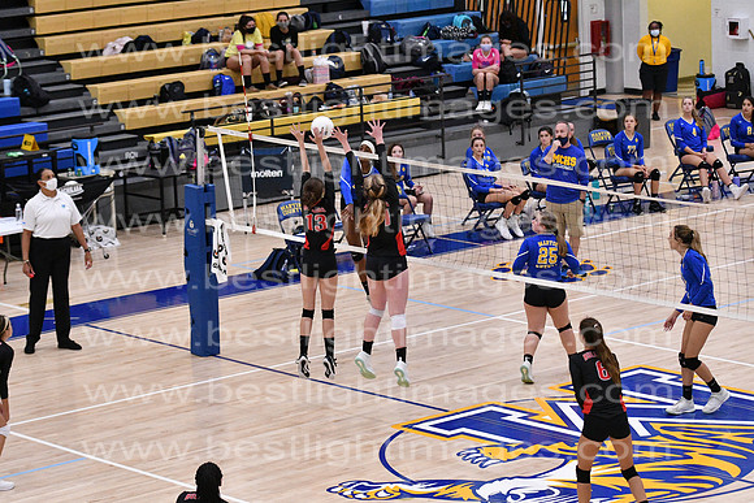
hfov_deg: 16.1
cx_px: 377
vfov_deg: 10.8
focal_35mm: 128
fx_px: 2671
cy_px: 252
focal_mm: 85
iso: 6400
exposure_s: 1/1250
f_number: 3.2
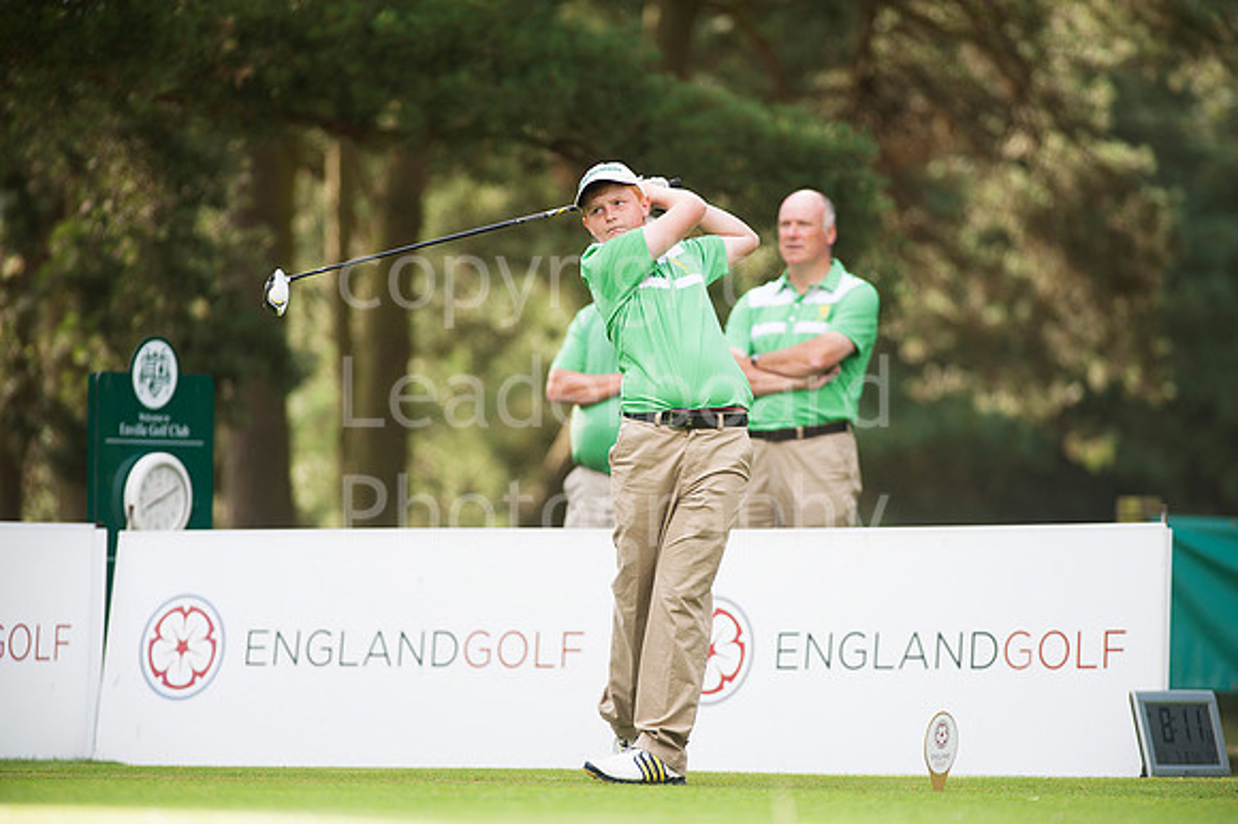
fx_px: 10310
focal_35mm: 300
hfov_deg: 6.9
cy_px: 412
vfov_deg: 4.6
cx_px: 619
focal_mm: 300
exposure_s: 1/1250
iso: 320
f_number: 4
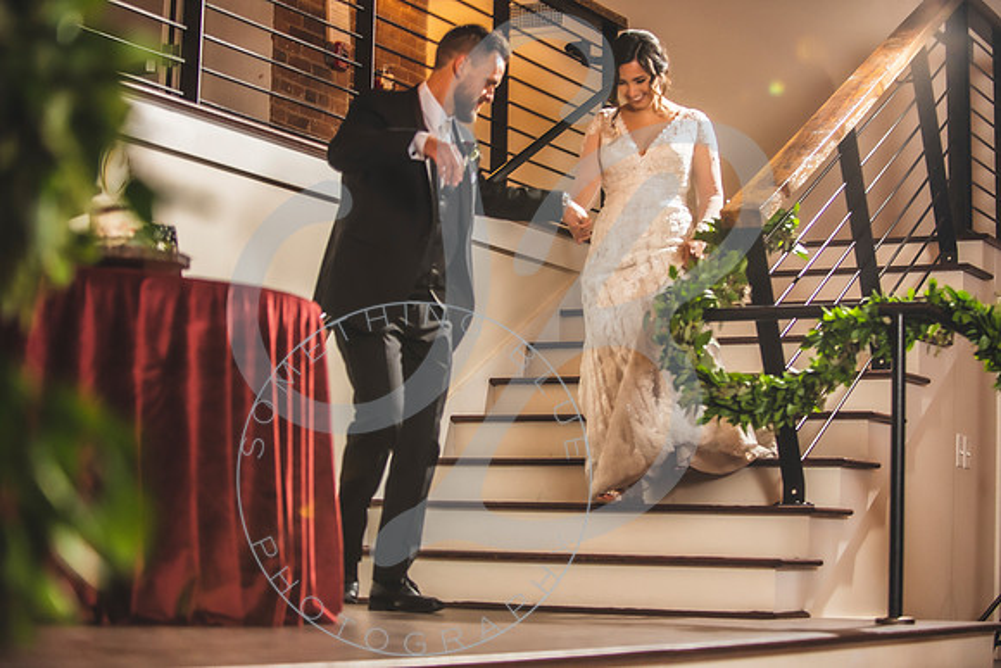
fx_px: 2062
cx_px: 500
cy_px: 334
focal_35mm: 74
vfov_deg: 18.4
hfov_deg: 27.3
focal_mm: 70
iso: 800
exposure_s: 1/200
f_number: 2.8
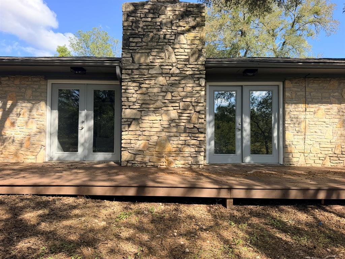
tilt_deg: +2.0
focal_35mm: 24
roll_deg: -1.1
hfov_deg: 71.6
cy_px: 130
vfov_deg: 56.8
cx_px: 172
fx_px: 239
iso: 100
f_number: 1.78
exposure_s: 1/1689
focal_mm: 6.76
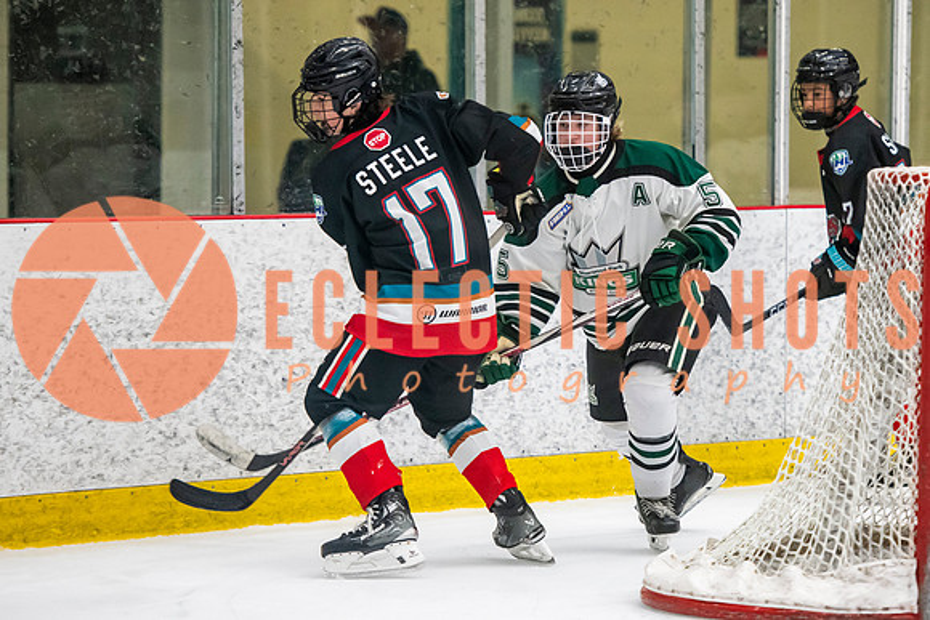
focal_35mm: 215
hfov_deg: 9.6
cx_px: 603
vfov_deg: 6.4
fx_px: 5548
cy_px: 322
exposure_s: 1/640
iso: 2000
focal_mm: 150
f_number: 3.2
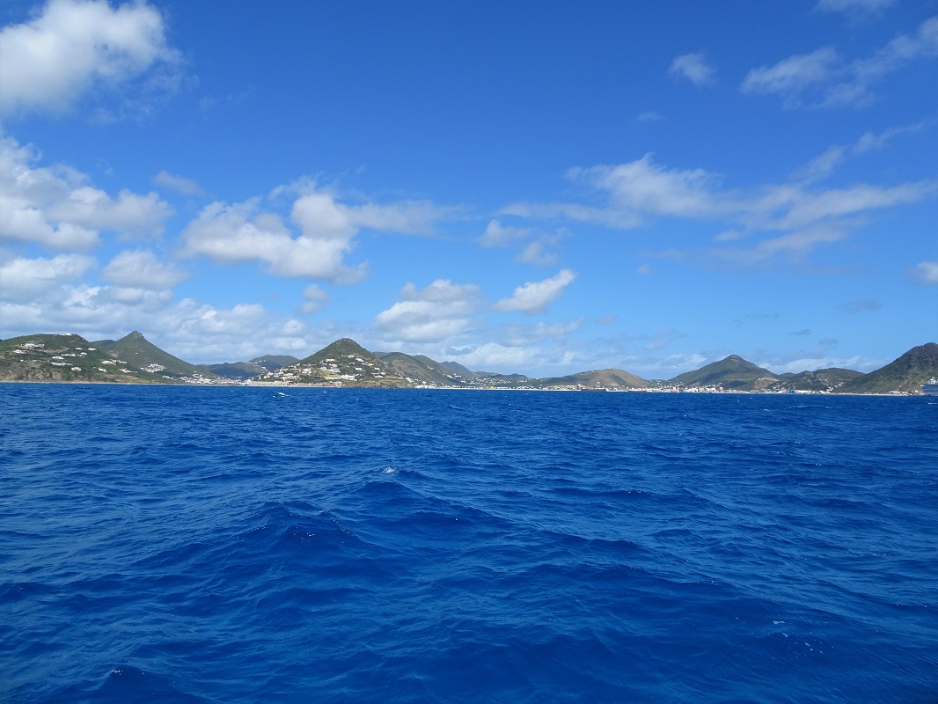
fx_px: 650
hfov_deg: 71.6
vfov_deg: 56.8
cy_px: 352
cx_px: 469
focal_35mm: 24
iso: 80
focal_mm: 4.1
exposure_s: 1/1250
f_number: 3.5
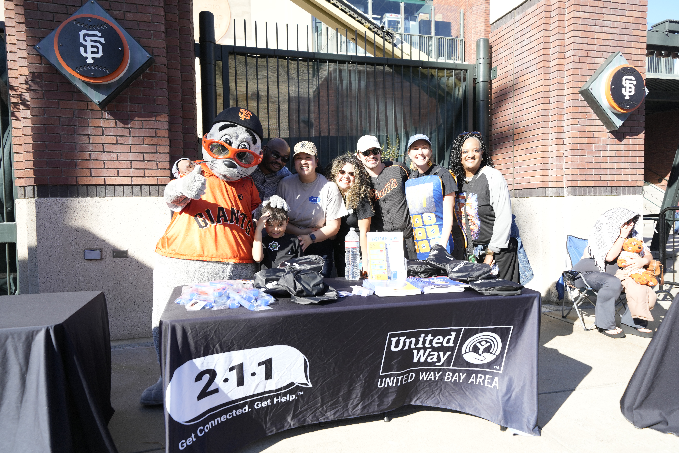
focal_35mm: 24
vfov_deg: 53.1
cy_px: 226
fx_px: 453
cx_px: 340
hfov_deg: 73.7
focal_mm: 24
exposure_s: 1/800
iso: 400
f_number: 4
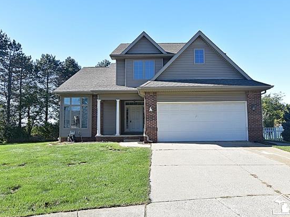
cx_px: 155
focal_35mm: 27
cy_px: 106
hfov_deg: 65.3
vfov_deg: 51.3
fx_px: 226
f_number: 7.1
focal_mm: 16
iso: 200
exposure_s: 1/250
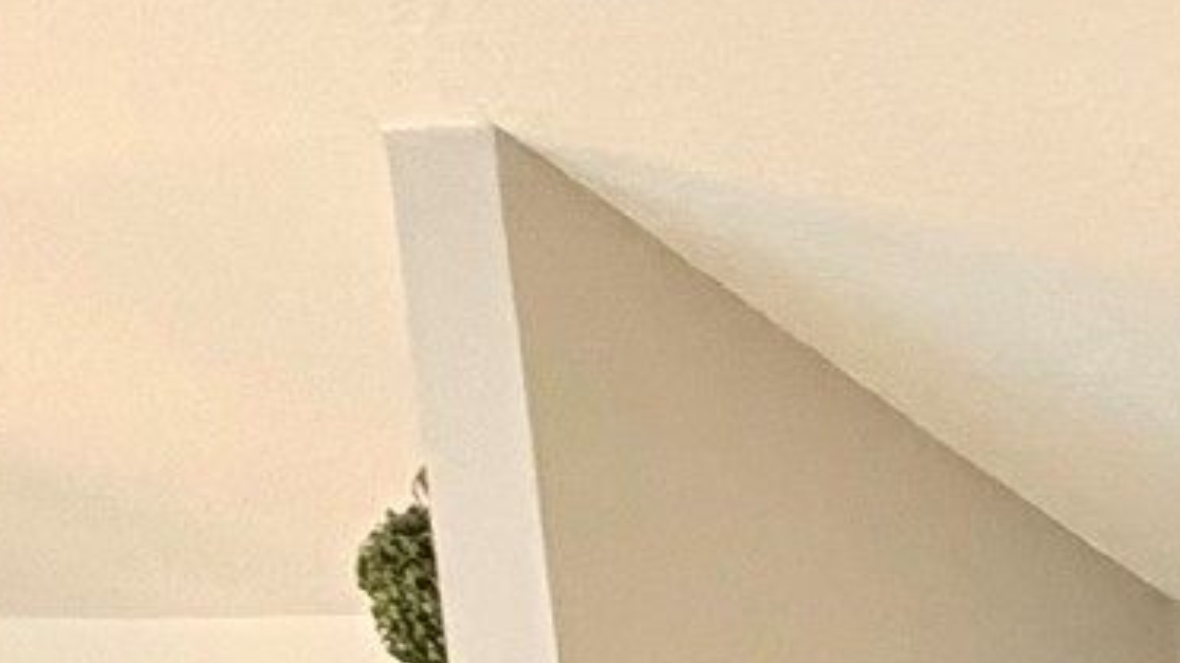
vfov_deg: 9.9
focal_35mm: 84
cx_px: 2798
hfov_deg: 15.2
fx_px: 2628
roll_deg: +0.7
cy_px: 2122
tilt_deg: -8.5
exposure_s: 1/60
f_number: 2.2
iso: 500
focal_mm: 2.22
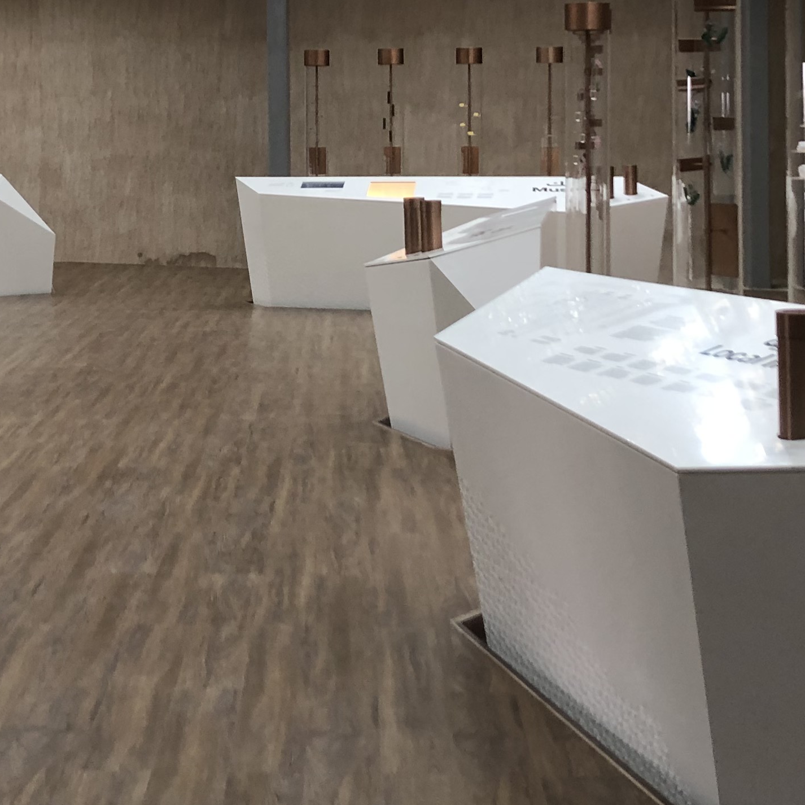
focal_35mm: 70
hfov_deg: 24.4
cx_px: 219
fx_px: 1842
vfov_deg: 24.3
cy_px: 167
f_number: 1.8
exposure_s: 1/30
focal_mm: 3.99
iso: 25
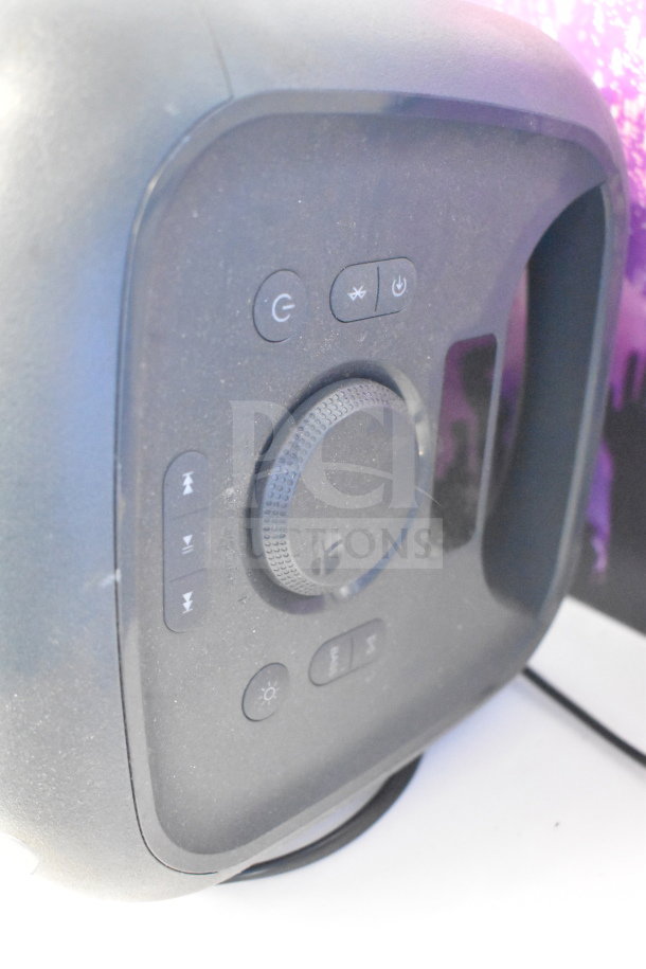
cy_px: 484
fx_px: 1090
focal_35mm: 40
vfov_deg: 47.9
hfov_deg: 33.0
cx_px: 323
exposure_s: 1/40
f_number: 4
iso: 12800
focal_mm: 27
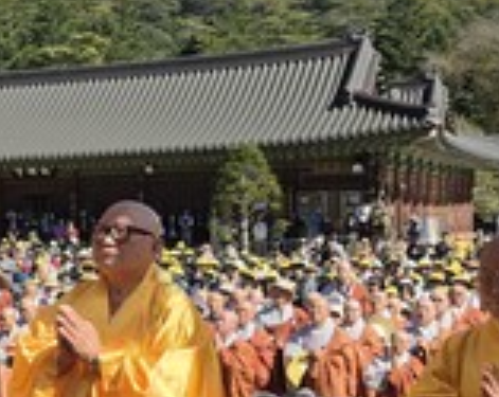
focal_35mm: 86
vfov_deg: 17.8
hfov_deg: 19.5
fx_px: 1268
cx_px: -245
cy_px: 213
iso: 64
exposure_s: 1/7939
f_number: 1.4
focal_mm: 6.5
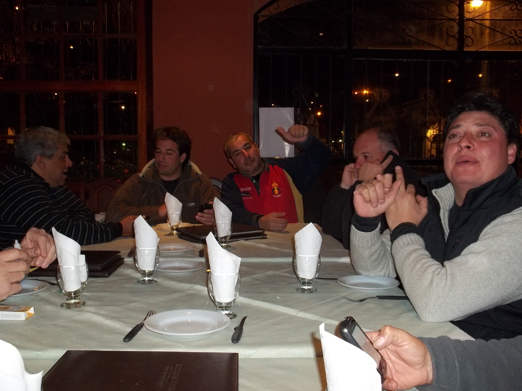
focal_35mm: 33
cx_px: 261
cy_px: 196
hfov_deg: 55.4
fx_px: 498
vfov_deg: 42.9
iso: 160
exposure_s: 1/30
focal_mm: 5.9
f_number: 3.3
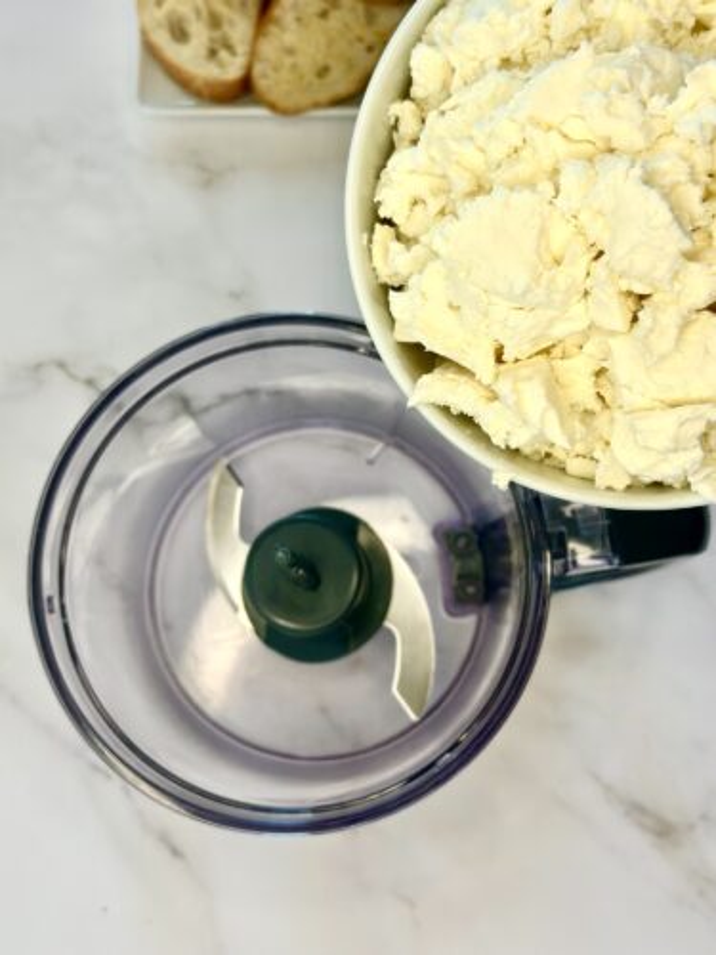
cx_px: 358
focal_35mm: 48
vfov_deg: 39.7
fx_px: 1324
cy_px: 478
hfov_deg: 30.3
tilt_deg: -80.8
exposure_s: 1/499
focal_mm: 6.86
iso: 80
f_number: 1.78
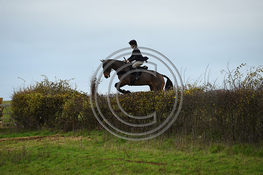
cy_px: 88
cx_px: 132
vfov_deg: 6.9
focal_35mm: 200
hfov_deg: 10.3
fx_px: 1460
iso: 1250
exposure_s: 1/1000
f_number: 5
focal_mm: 200
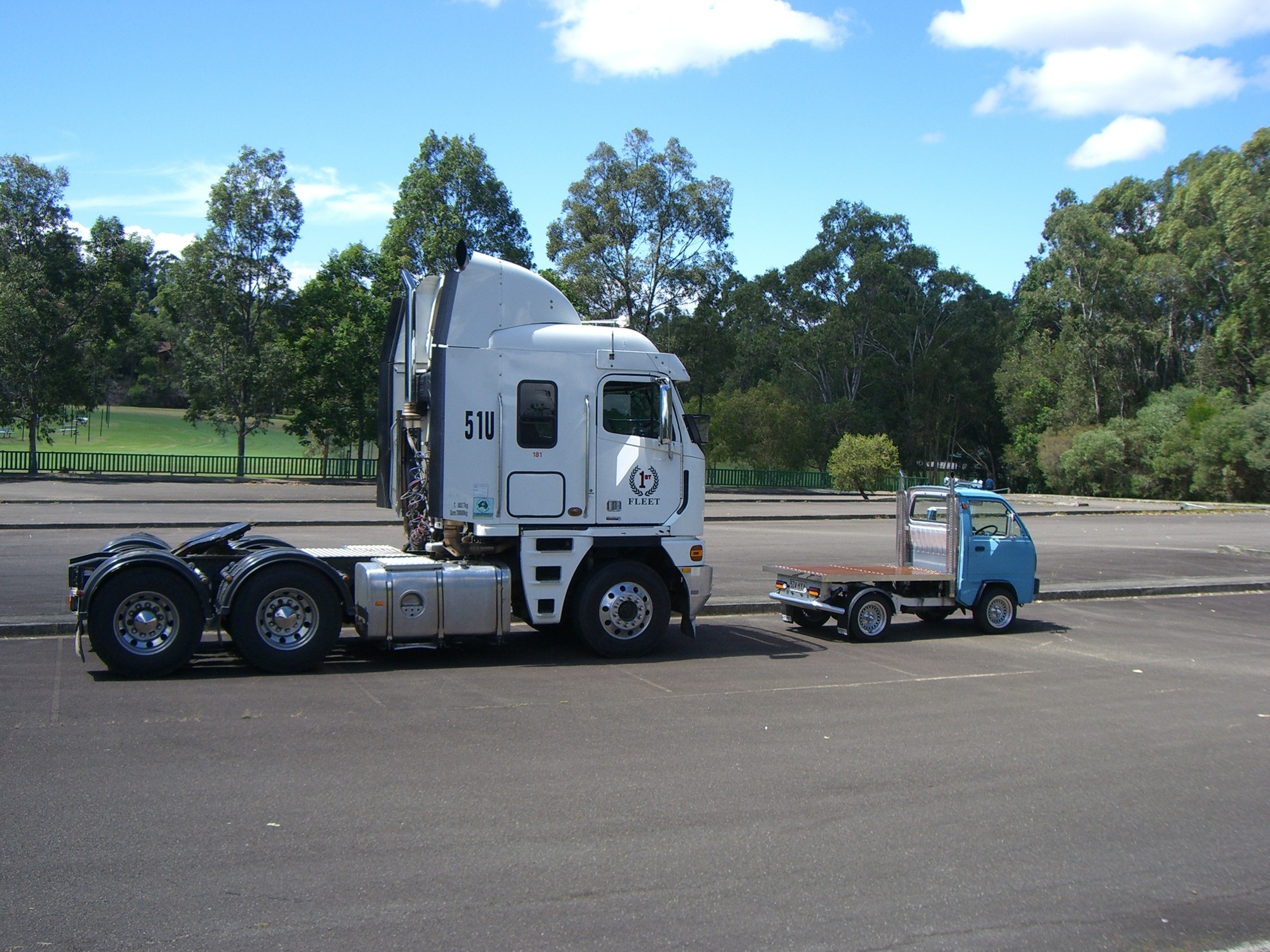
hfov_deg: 47.9
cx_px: 622
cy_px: 478
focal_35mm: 39
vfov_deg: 36.8
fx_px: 1431
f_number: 4.3
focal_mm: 6.2
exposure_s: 1/500
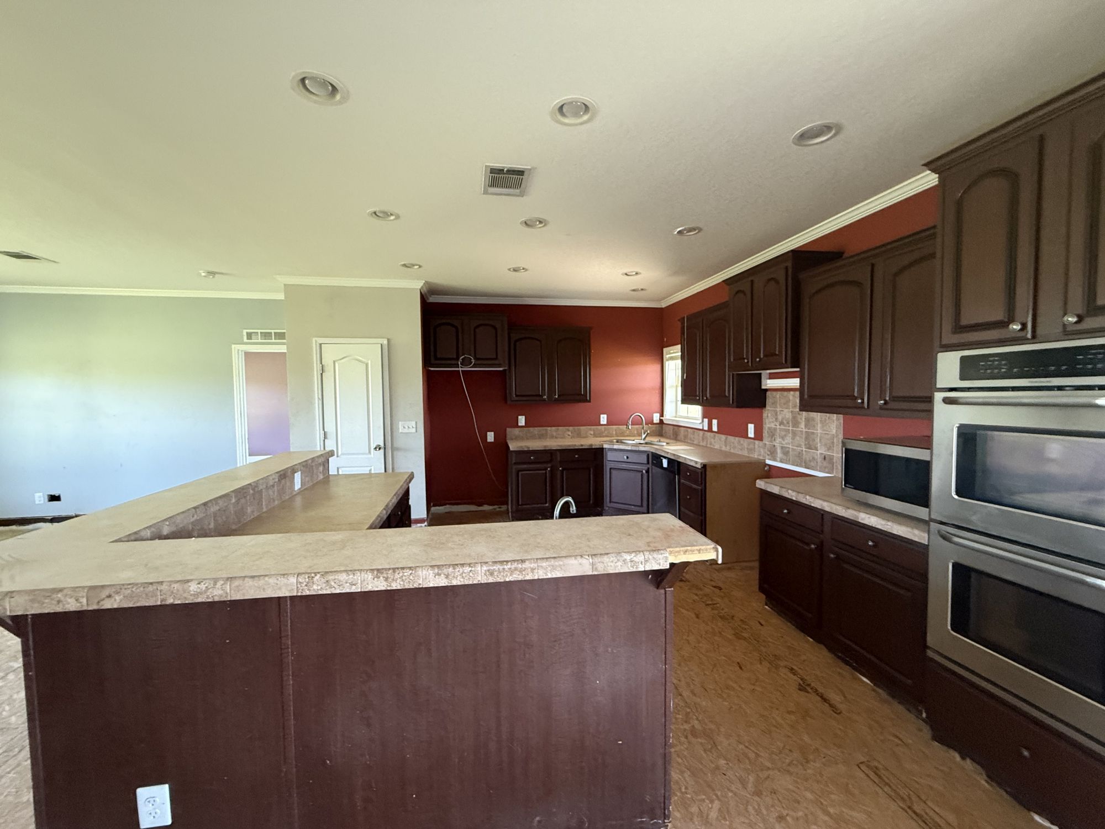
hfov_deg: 102.1
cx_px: 552
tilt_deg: -2.8
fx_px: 447
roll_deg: +0.0
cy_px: 414
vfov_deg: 85.7
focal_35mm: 14
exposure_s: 1/60
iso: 400
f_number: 2.2
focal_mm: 2.22
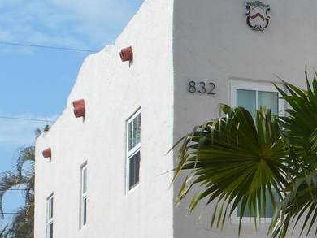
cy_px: 183
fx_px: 1173
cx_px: 434
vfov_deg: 11.6
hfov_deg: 14.6
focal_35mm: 128
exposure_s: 1/640
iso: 80
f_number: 4.5
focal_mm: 6.9
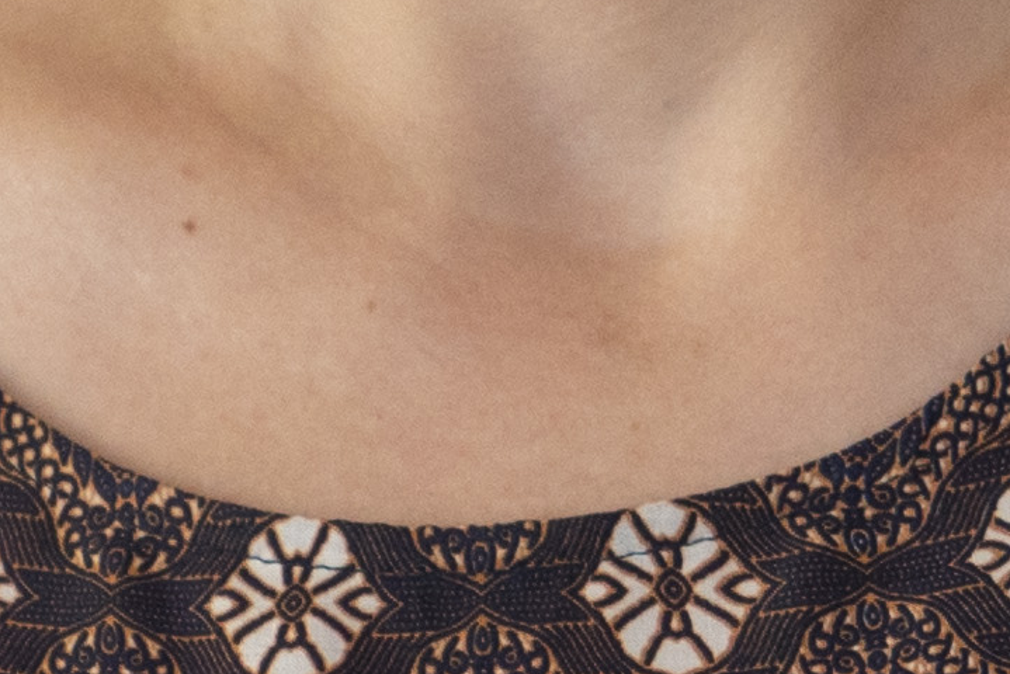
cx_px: 572
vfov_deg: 3.5
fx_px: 10917
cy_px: -684
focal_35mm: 389
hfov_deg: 5.3
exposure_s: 1/200
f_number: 5.6
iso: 1250
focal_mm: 66
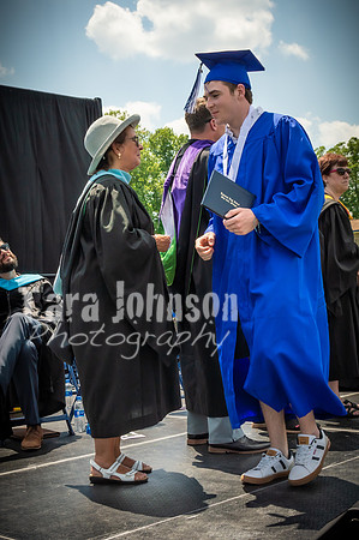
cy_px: 270
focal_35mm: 56
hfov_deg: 24.2
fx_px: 837
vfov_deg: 35.8
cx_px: 157
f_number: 7.1
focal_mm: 22
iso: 200
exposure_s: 1/800
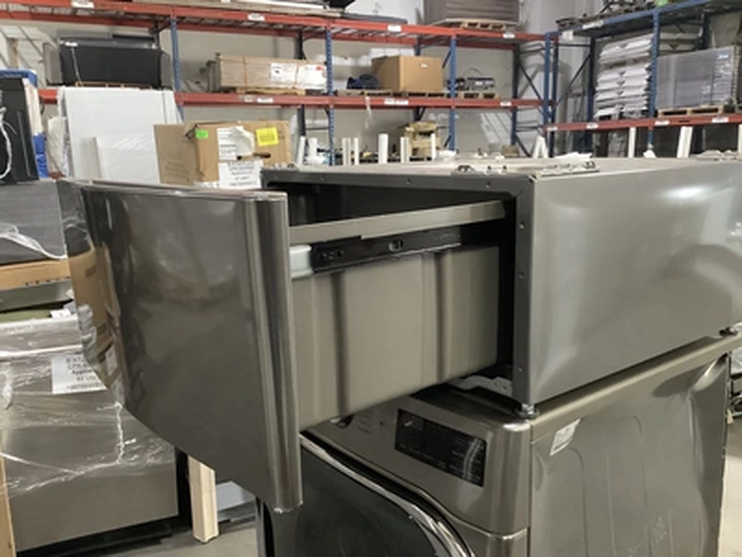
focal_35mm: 31
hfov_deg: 58.4
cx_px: 371
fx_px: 664
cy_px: 278
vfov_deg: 45.4
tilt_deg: -10.4
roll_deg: +0.9
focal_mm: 3.3
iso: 500
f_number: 2.4
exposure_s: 1/30
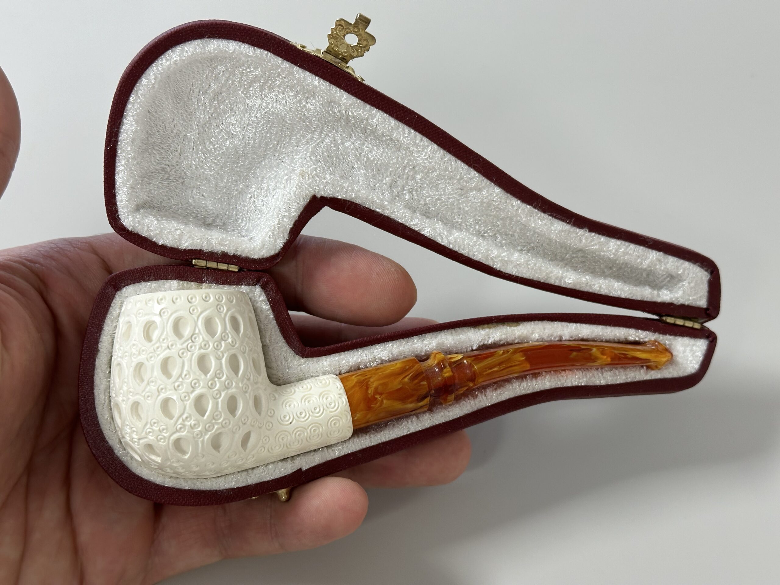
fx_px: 1082
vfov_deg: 30.3
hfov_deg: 39.7
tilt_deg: -55.2
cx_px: 390
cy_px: 292
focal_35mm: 48
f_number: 1.78
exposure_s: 1/100
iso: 125
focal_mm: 6.86
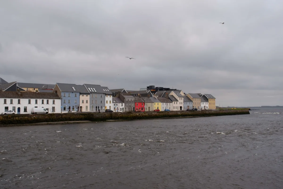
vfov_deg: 37.9
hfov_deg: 54.4
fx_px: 275
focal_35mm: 35
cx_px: 142
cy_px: 94
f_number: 4.5
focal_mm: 23.5
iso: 200
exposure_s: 1/250
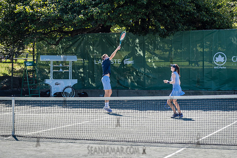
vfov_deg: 15.9
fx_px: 566
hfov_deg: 23.6
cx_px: 102
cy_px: 98
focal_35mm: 86
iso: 200
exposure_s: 1/1250
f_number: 3.5
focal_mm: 62
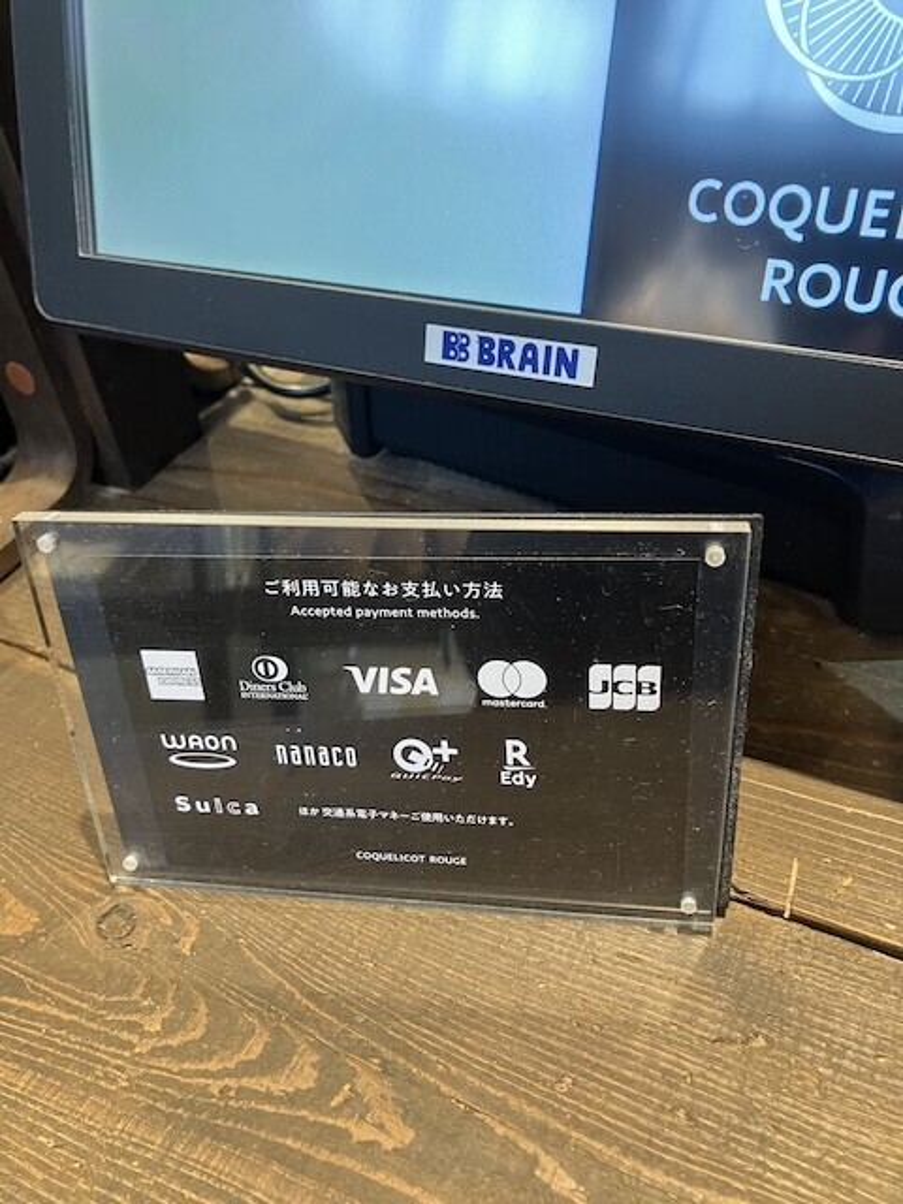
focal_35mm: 28
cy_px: 602
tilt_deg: -40.4
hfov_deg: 49.7
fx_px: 974
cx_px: 452
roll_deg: +4.6
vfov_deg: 63.4
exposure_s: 1/60
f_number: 1.8
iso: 125
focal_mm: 3.99
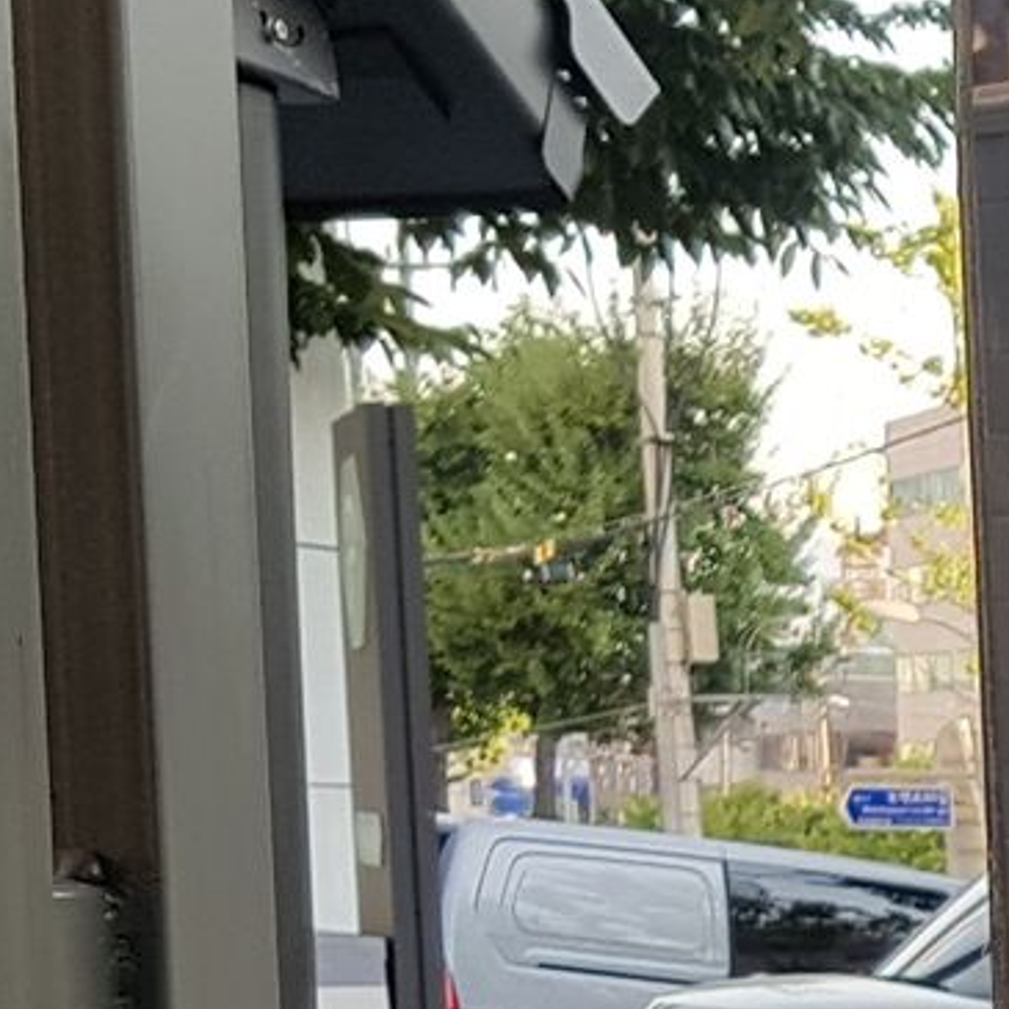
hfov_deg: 11.8
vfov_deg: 13.0
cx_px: 2131
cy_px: 1335
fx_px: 4254
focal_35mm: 129
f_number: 1.7
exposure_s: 1/442
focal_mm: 4.2
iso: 50
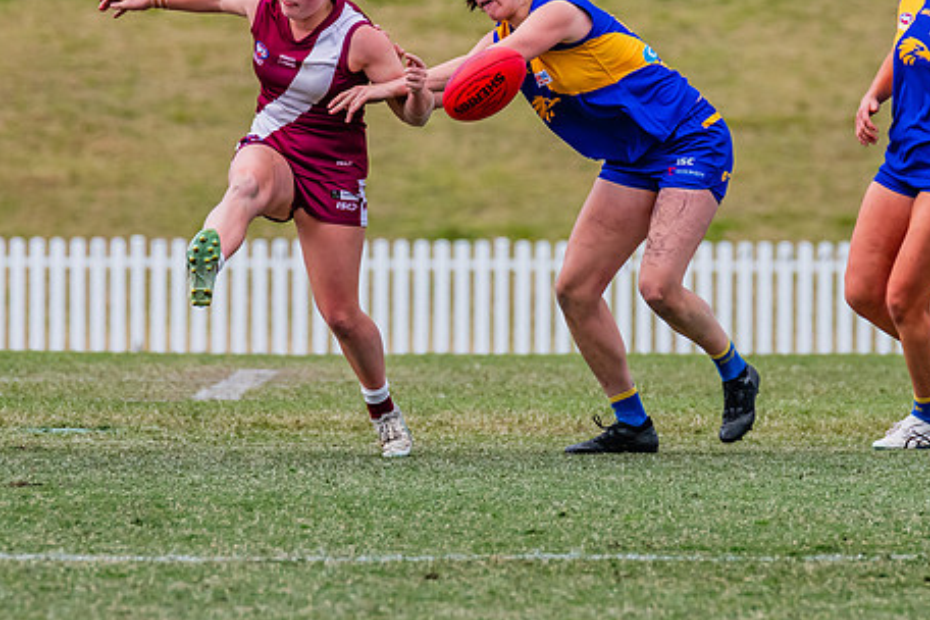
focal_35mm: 880
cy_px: 223
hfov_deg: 2.3
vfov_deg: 1.6
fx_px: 22732
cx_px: 401
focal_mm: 420
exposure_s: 1/1600
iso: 800
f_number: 8
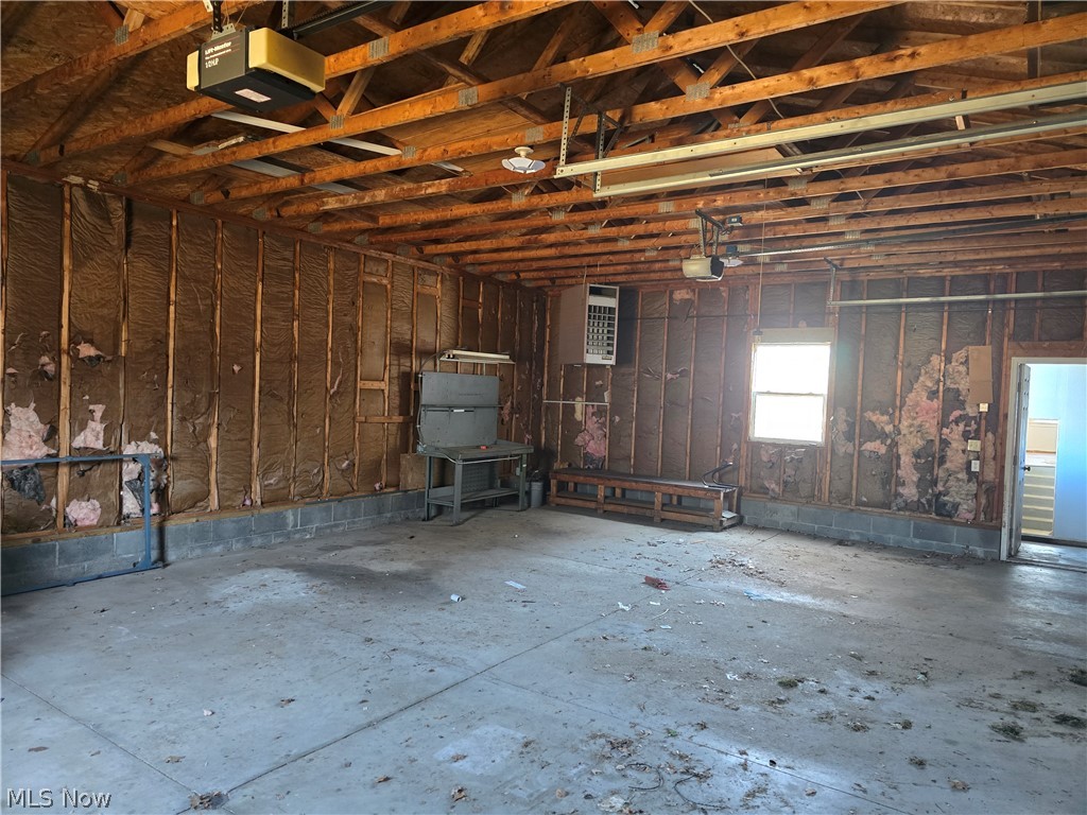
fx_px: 722
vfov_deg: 58.9
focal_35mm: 23
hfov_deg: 73.9
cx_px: 544
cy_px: 408
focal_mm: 6.3
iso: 1000
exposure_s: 1/60
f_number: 1.7
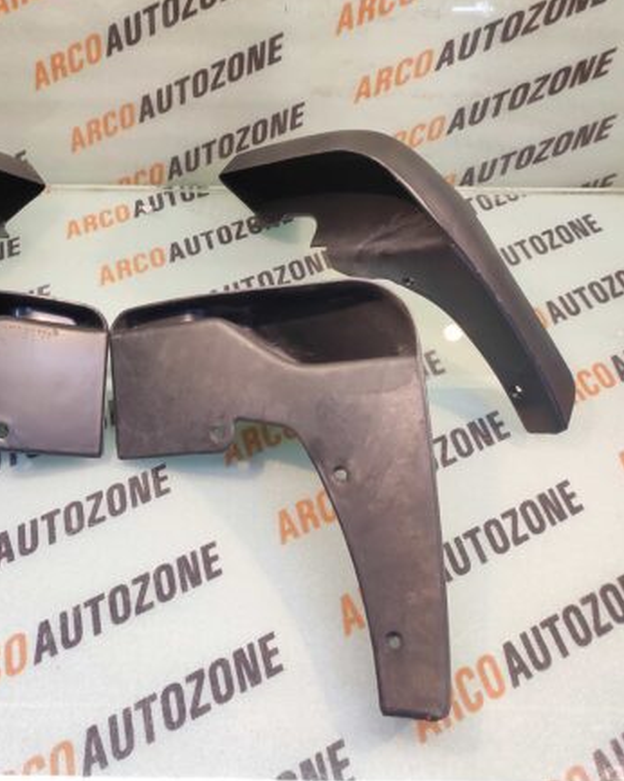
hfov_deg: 55.3
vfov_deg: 72.6
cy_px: 387
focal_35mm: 23
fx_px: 531
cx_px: 101
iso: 276
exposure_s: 1/33
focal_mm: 4.74
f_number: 1.79
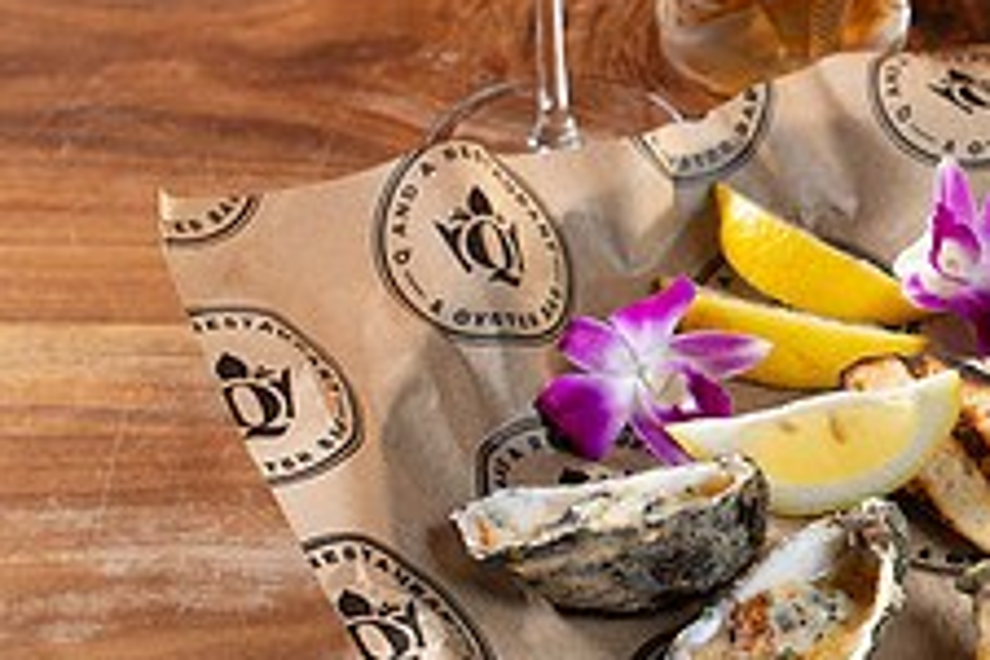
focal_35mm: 131
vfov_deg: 10.5
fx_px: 3602
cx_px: 1100
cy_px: 385
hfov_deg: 15.2
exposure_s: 1/200
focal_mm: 50
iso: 200
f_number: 5.6
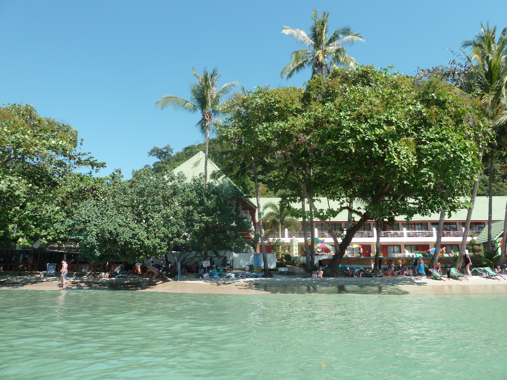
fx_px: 366
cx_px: 254
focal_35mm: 25
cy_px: 190
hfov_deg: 69.4
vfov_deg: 54.9
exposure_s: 1/320
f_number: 4
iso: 80
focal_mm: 4.1
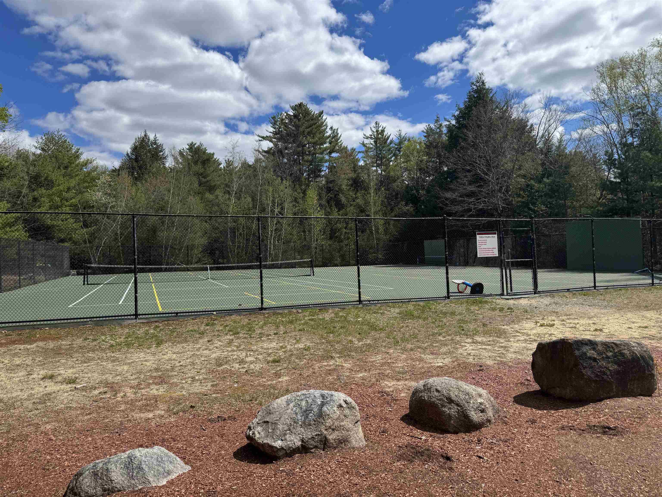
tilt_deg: +0.0
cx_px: 331
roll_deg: +0.7
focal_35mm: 24
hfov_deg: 71.6
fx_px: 459
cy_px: 248
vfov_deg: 56.8
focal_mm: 6.76
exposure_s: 1/6410
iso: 80
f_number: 1.78
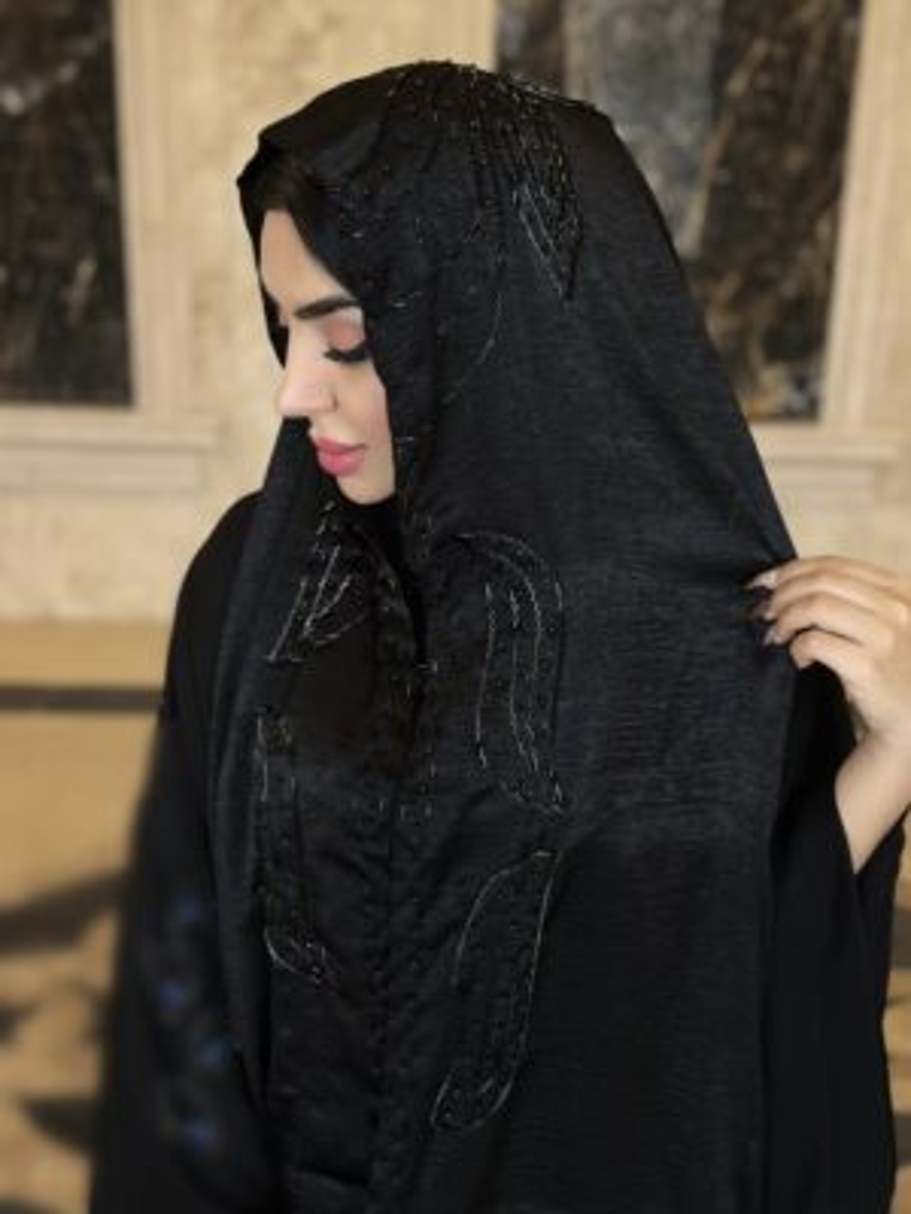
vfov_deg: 39.7
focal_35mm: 48
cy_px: 607
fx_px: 1684
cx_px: 456
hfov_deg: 30.3
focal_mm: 6.86
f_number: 1.78
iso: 100
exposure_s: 1/100
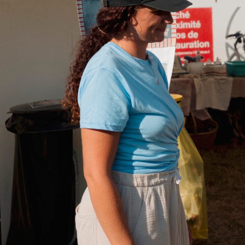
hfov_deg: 18.7
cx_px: 232
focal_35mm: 91
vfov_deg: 19.0
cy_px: 77
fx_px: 728
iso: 100
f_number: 7.1
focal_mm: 41.4
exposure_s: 1/500
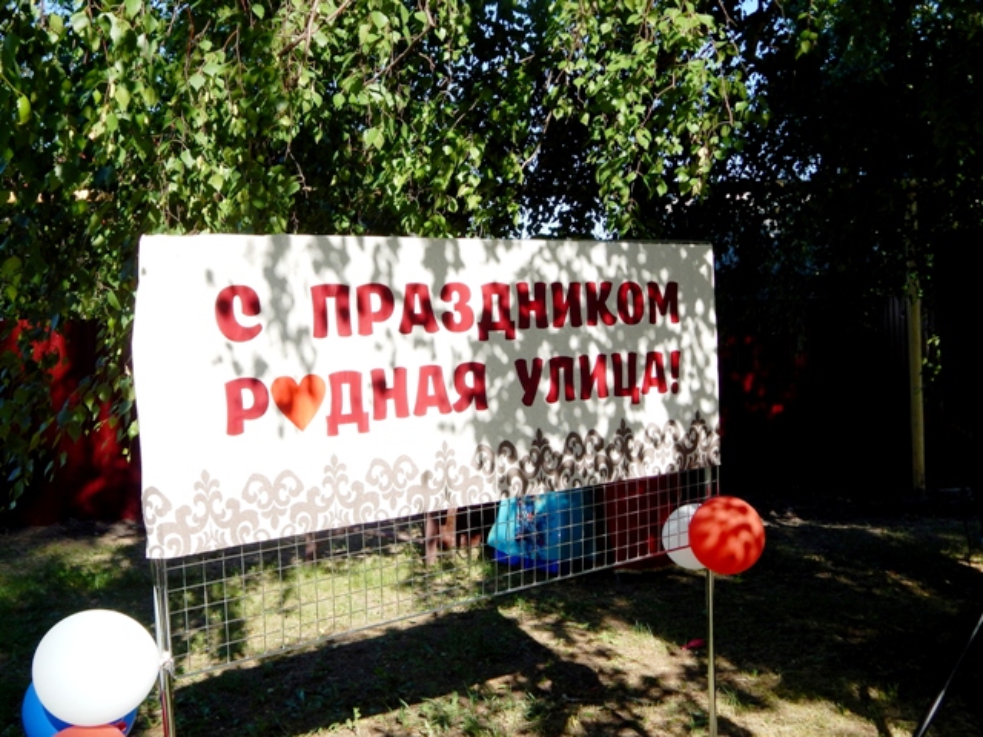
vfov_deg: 33.6
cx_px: 492
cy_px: 368
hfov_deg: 43.9
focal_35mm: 43
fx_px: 1221
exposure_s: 1/640
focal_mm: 7.7
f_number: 3.6
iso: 125
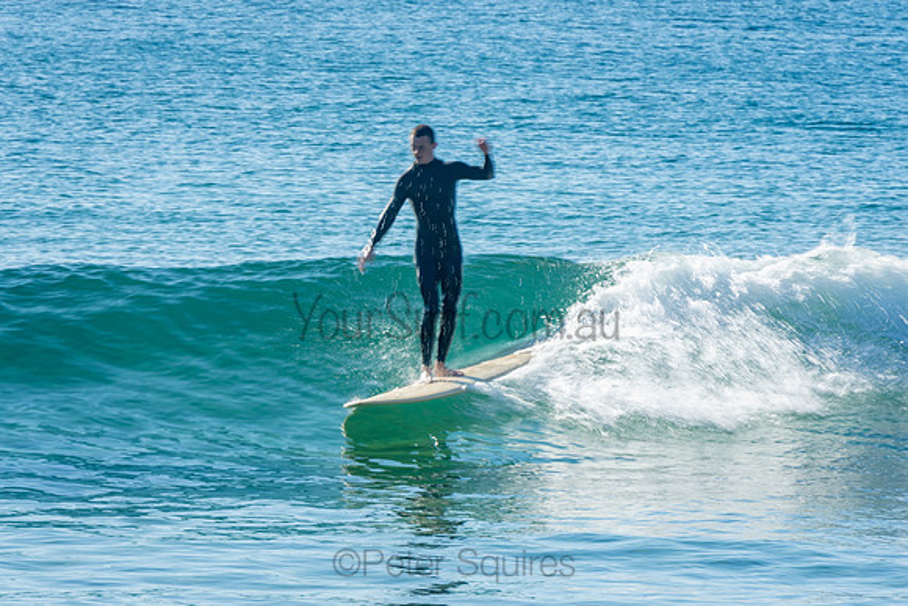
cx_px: 454
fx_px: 15136
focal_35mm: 600
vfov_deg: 2.3
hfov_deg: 3.4
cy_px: 303
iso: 100
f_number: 18
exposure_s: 1/50
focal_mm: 400
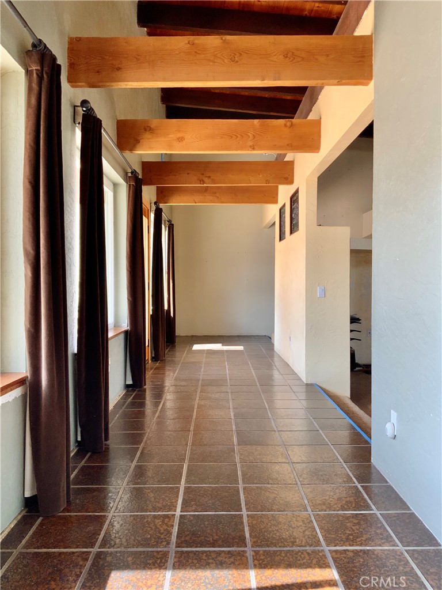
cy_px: 295
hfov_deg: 48.2
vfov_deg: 61.7
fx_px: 494
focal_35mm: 29
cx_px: 221
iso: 64
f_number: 1.8
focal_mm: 3
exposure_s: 1/105
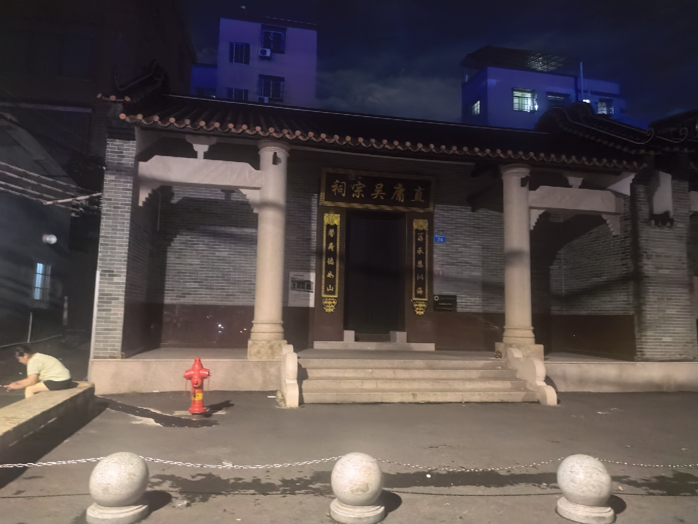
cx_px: 349
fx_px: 484
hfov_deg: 71.6
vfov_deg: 56.8
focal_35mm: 24
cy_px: 262
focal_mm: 6.98
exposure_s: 1/50
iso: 3200
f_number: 1.4
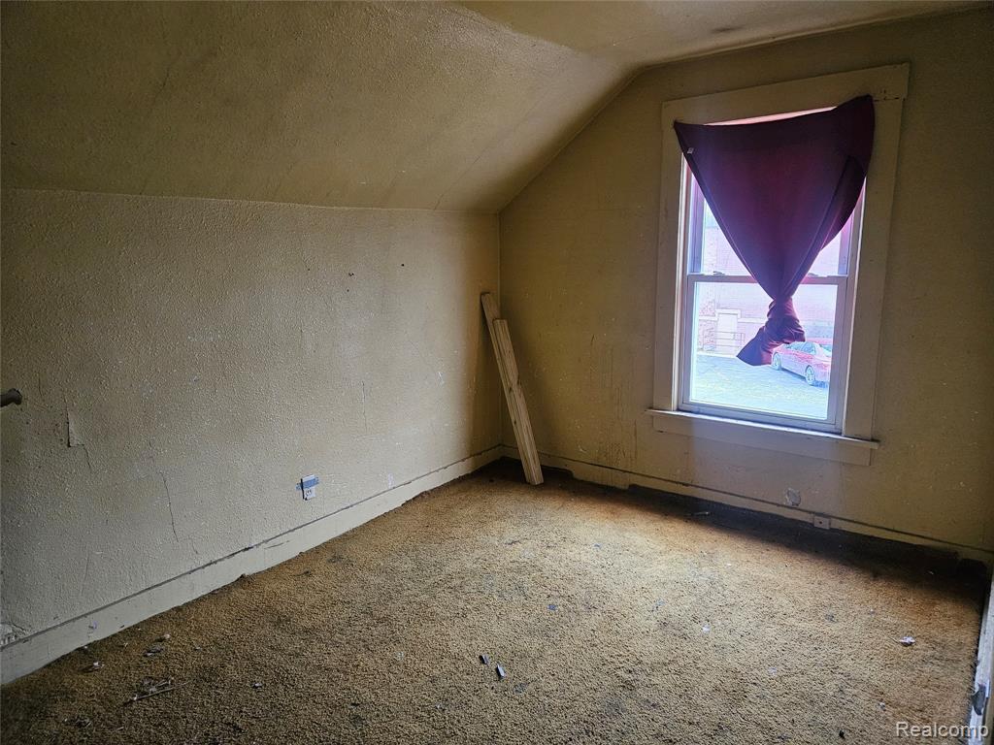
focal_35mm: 23
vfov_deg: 58.9
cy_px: 372
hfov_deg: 73.9
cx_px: 497
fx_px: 660
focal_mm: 5.4
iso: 640
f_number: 1.8
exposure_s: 1/60
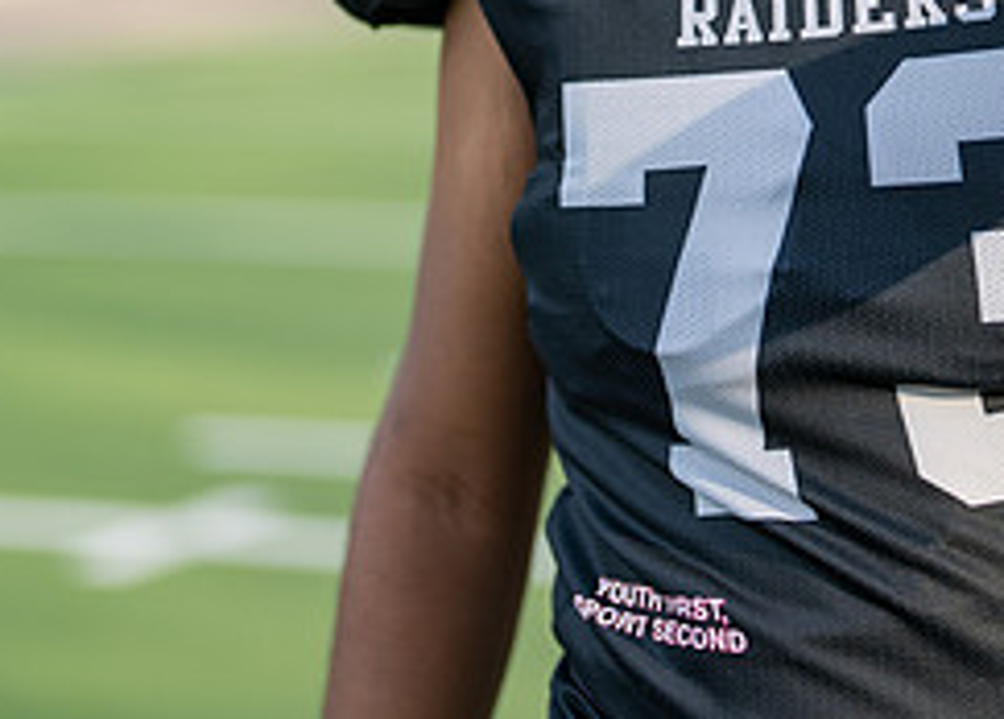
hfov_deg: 15.7
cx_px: 1004
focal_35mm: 125
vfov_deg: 11.3
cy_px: -124
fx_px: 3567
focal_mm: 50
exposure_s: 1/2000
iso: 100
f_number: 1.2
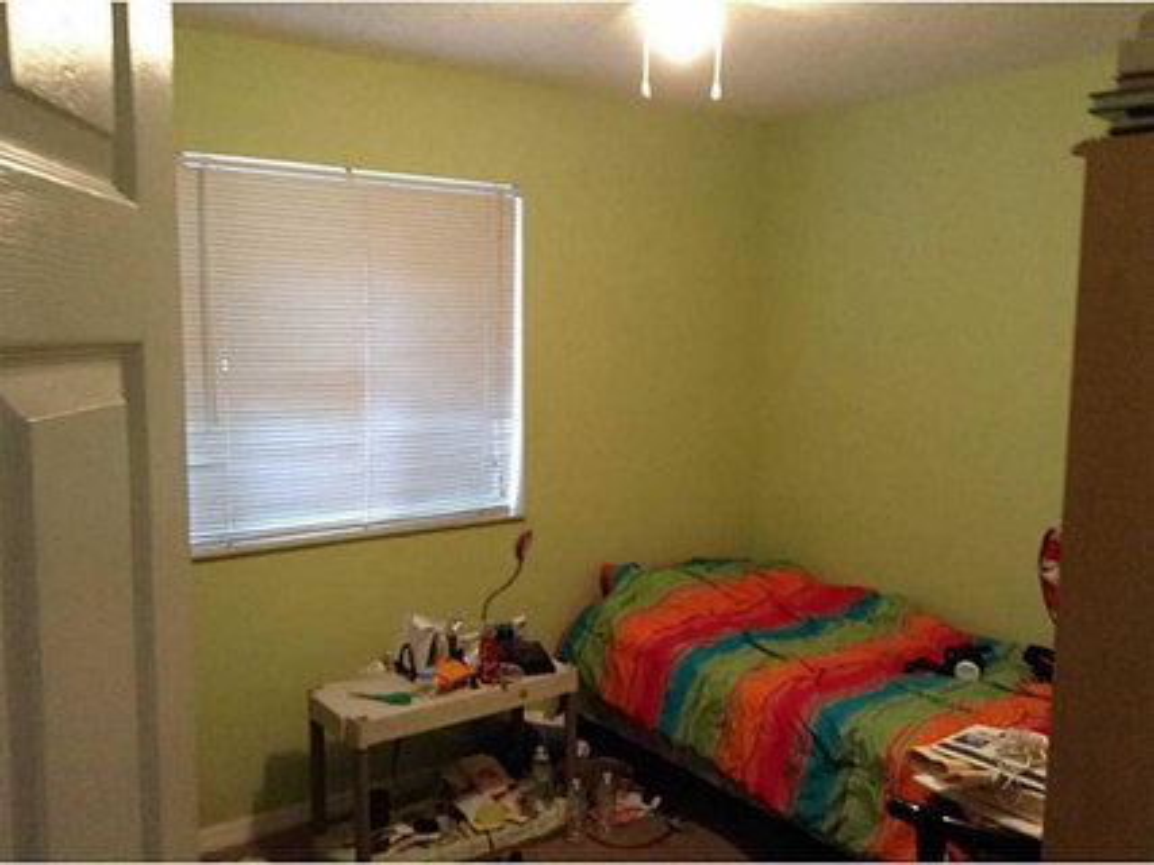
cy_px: 432
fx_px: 1100
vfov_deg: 42.9
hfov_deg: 55.4
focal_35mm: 33
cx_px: 577
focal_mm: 3.3
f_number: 2.4
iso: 320
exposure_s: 1/15
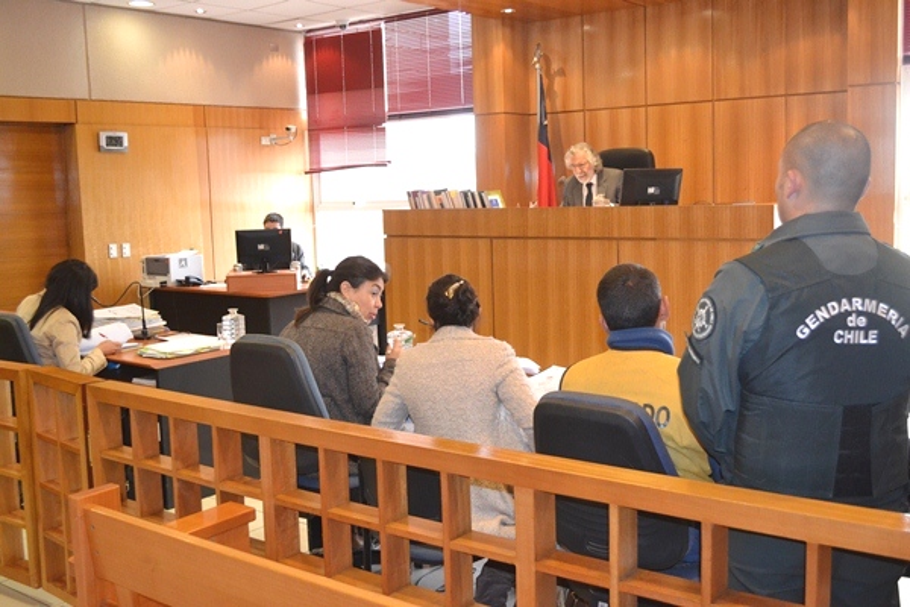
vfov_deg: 36.9
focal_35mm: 36
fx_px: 910
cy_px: 304
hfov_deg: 53.1
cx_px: 455
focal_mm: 24
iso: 2500
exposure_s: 1/60
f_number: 4
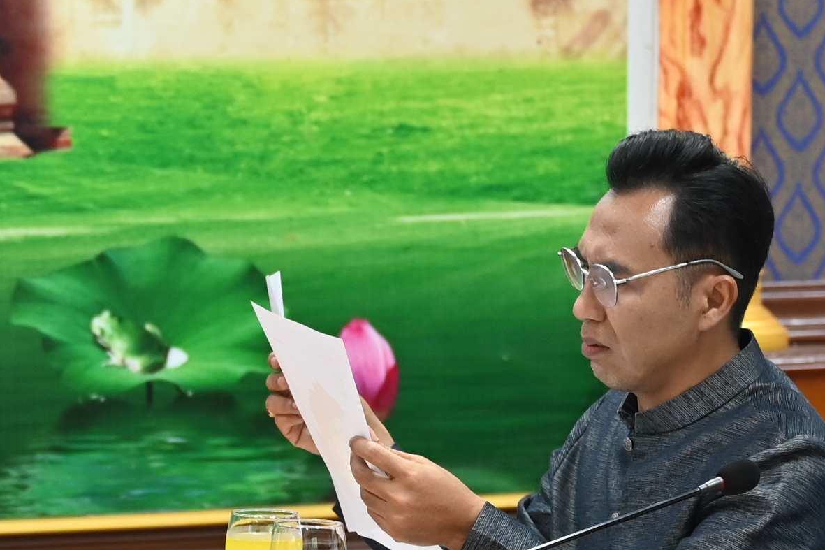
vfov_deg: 6.0
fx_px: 5270
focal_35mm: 230
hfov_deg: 8.9
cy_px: 224
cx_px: 72
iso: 1000
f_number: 2.8
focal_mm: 60
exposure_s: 1/125
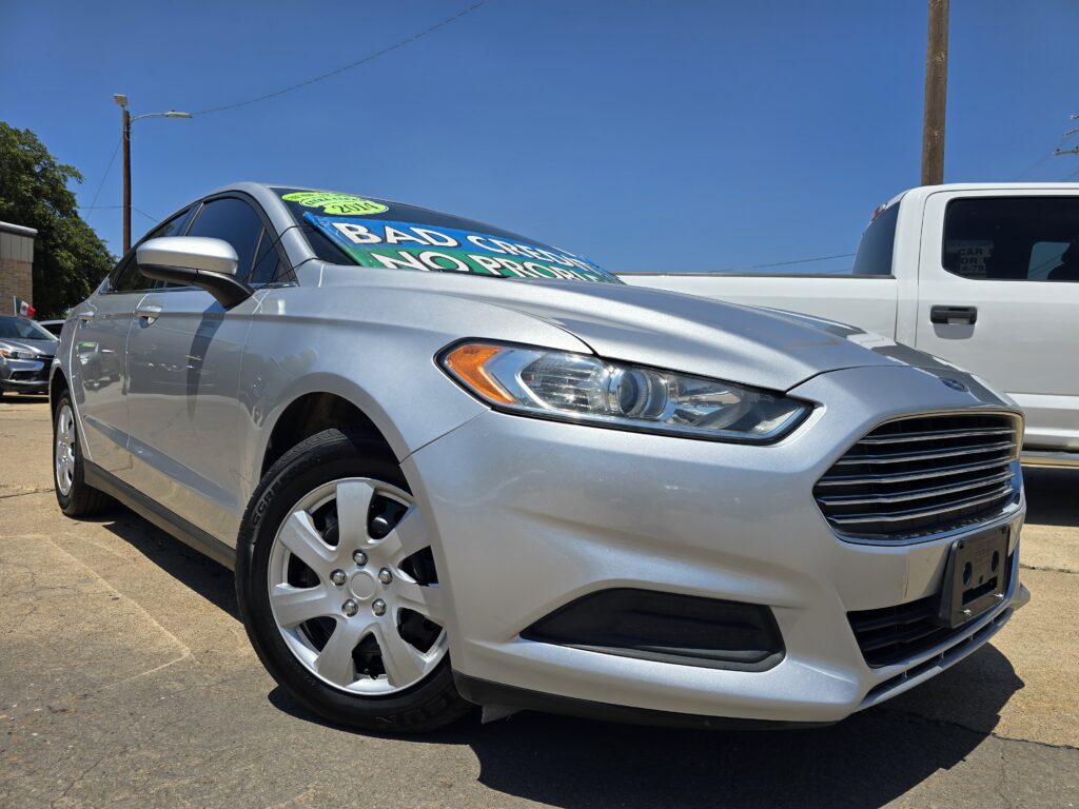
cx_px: 540
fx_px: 717
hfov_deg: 73.9
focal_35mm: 23
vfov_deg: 58.9
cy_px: 404
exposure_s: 1/1272
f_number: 1.7
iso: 12
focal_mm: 6.3
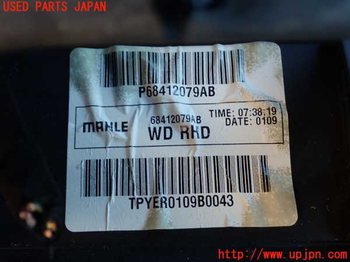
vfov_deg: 30.9
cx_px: 175
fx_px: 475
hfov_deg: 40.4
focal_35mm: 47
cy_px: 131
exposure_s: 1/50
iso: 200
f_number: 3.1
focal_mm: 8.4
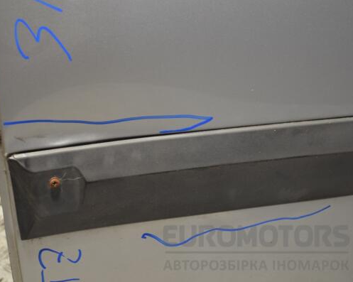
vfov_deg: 22.5
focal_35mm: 68
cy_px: 141
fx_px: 710
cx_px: 150
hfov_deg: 27.9
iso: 280
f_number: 5.3
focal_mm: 40
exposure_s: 1/30
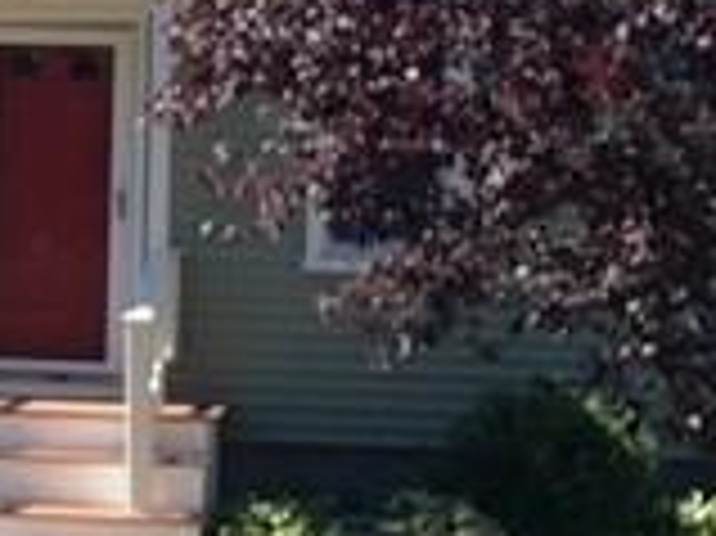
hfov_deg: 16.6
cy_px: 81
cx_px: 68
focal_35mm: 117
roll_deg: -1.2
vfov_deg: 12.6
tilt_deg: +2.7
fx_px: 2418
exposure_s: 1/1242
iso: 32
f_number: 2.2
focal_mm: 4.15
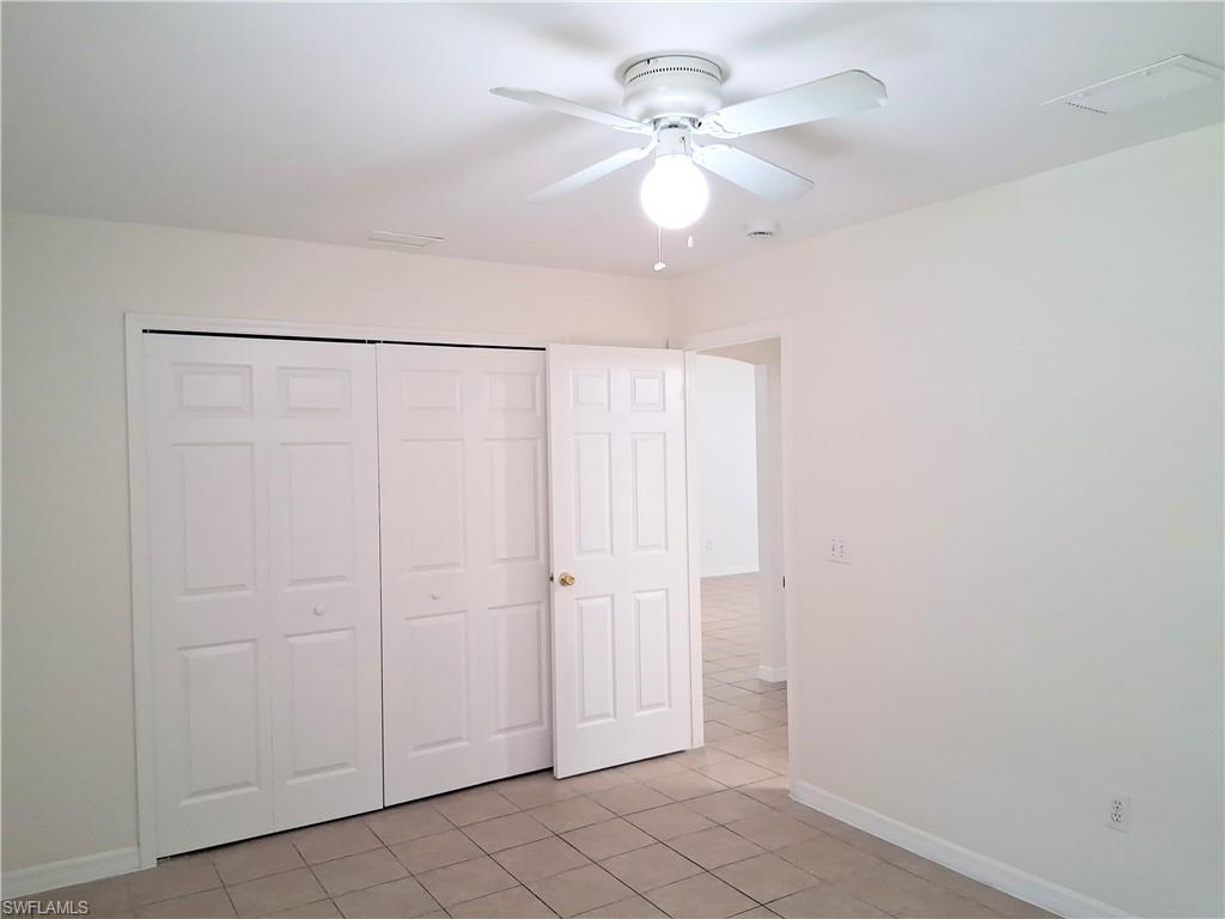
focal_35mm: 26
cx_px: 612
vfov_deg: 53.1
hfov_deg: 67.3
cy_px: 460
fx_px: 920
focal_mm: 3.98
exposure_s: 1/50
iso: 250
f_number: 1.8
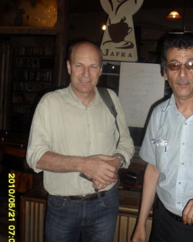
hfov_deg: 34.9
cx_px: 104
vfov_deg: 42.9
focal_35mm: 43
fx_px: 307
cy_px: 124
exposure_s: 1/45
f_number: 3.2
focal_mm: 6.3
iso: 200
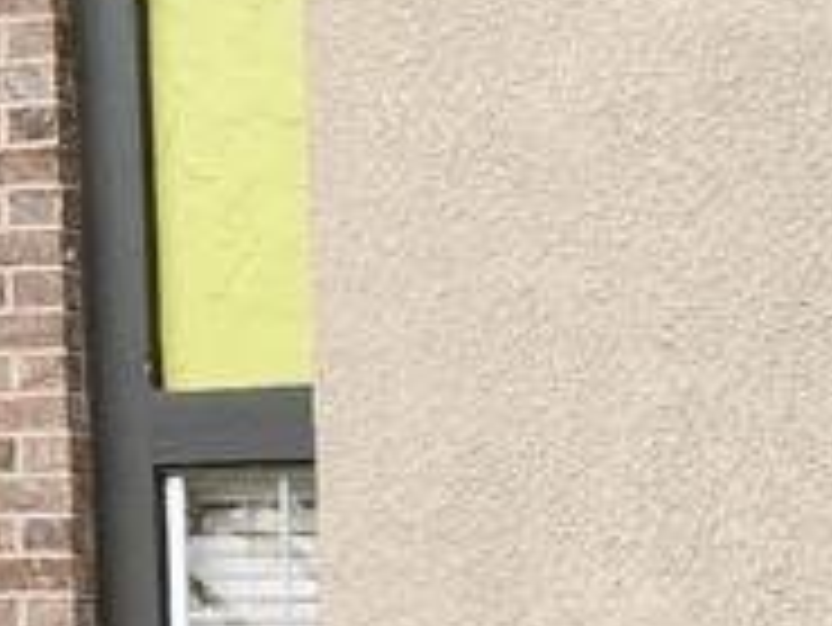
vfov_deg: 10.9
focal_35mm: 127
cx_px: 1052
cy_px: 1157
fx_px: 3054
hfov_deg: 14.9
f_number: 1.8
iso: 12
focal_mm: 6.4
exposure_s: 1/132
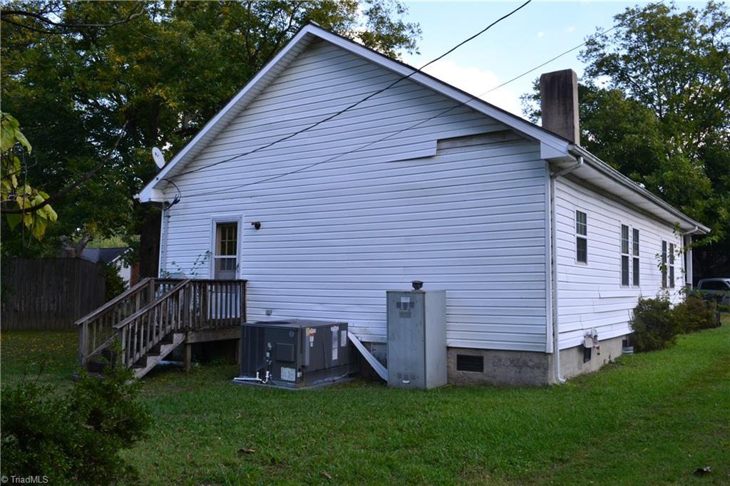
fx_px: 669
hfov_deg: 57.2
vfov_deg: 39.9
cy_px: 243
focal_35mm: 33
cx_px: 365
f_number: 9
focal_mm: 22
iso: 400
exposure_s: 1/160
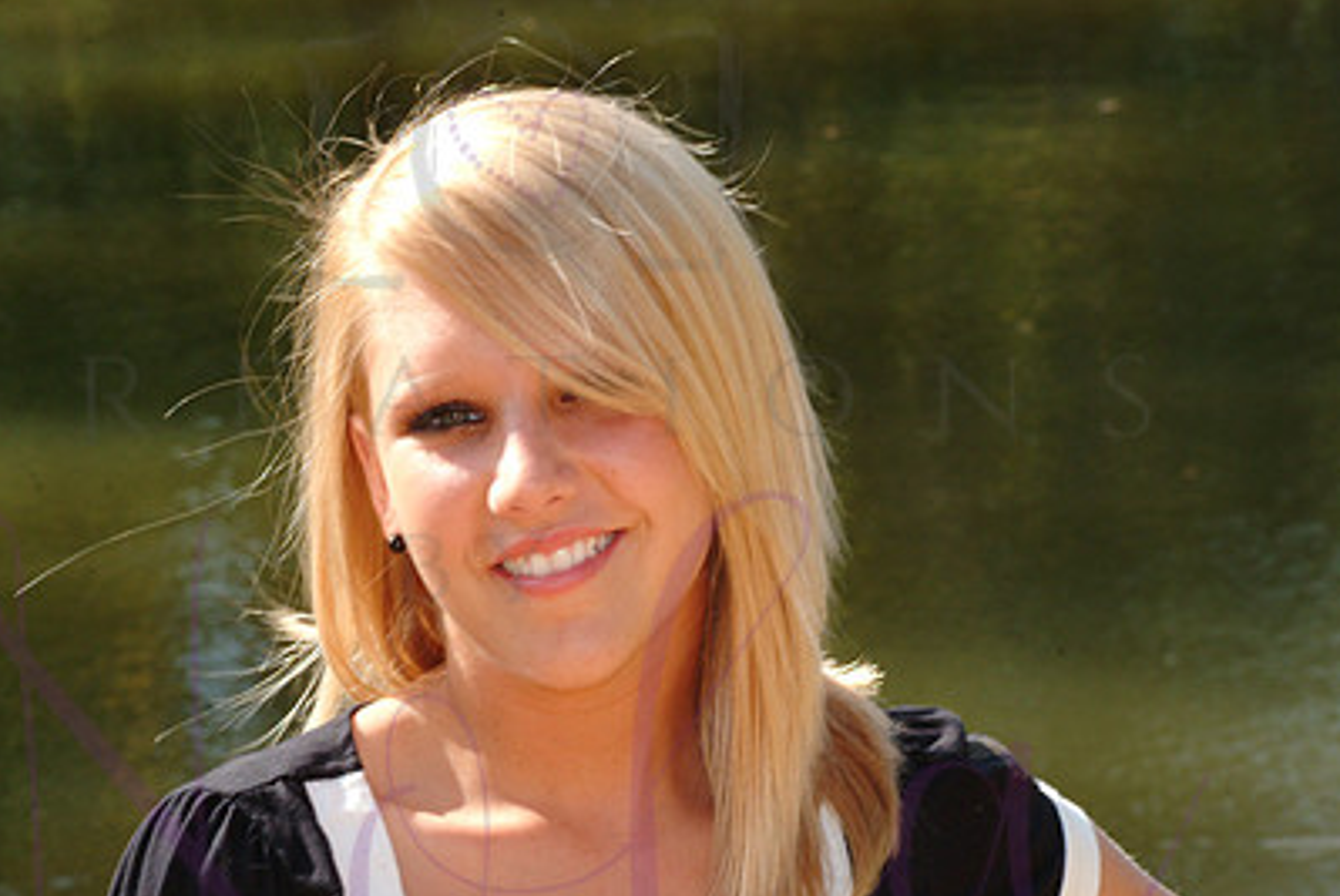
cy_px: 560
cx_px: 537
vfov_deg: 6.3
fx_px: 8123
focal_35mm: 218
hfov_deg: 9.4
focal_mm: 100
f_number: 13
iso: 400
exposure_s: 1/125
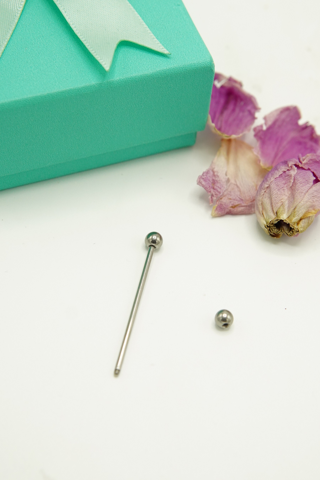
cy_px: 240
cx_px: 160
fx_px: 1000
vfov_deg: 27.0
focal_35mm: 75
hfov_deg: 18.2
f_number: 5
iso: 1600
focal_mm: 50
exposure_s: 1/1250
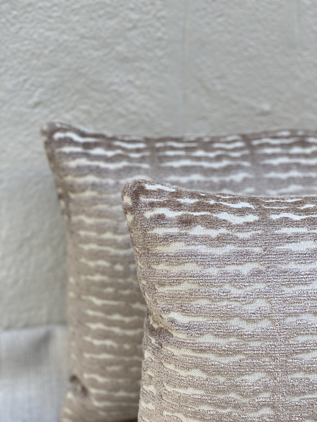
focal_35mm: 52
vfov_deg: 36.8
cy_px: 211
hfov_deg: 28.0
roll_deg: -0.5
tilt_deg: -23.4
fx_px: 635
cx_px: 158
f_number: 2
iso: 25
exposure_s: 1/122
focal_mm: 6
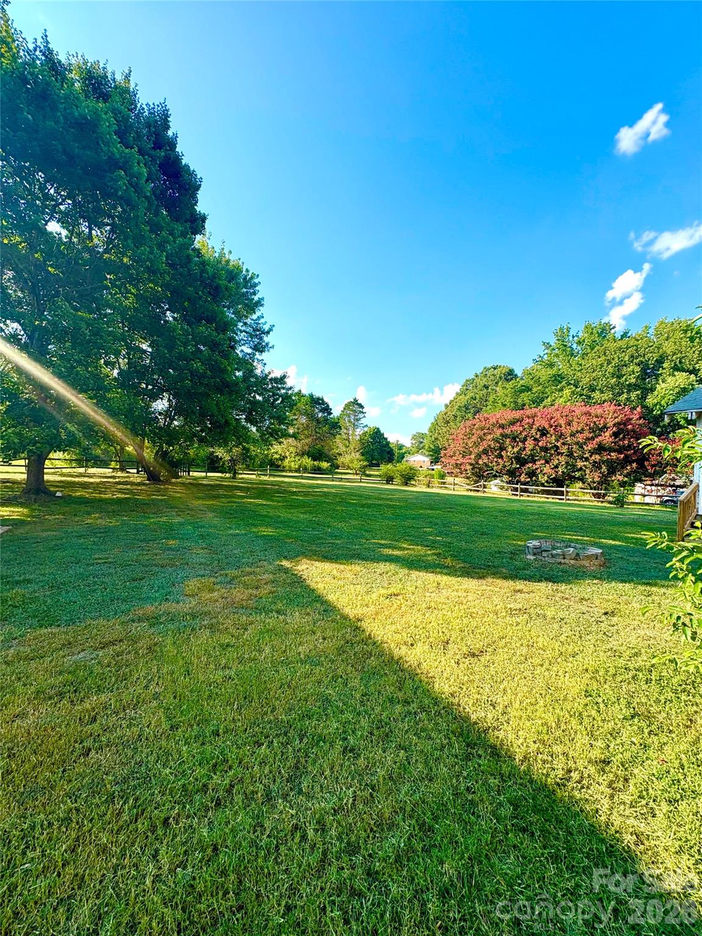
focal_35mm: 14
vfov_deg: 102.1
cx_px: 351
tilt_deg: -1.0
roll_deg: -2.2
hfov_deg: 85.7
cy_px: 468
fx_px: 379
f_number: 2.2
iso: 40
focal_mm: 2.22
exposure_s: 1/1048
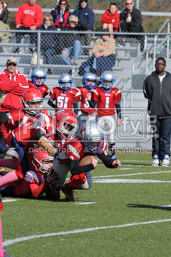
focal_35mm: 450
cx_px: 86
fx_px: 3216
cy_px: 128
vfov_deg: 4.6
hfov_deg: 3.0
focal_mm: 300
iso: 200
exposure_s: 1/500
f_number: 9
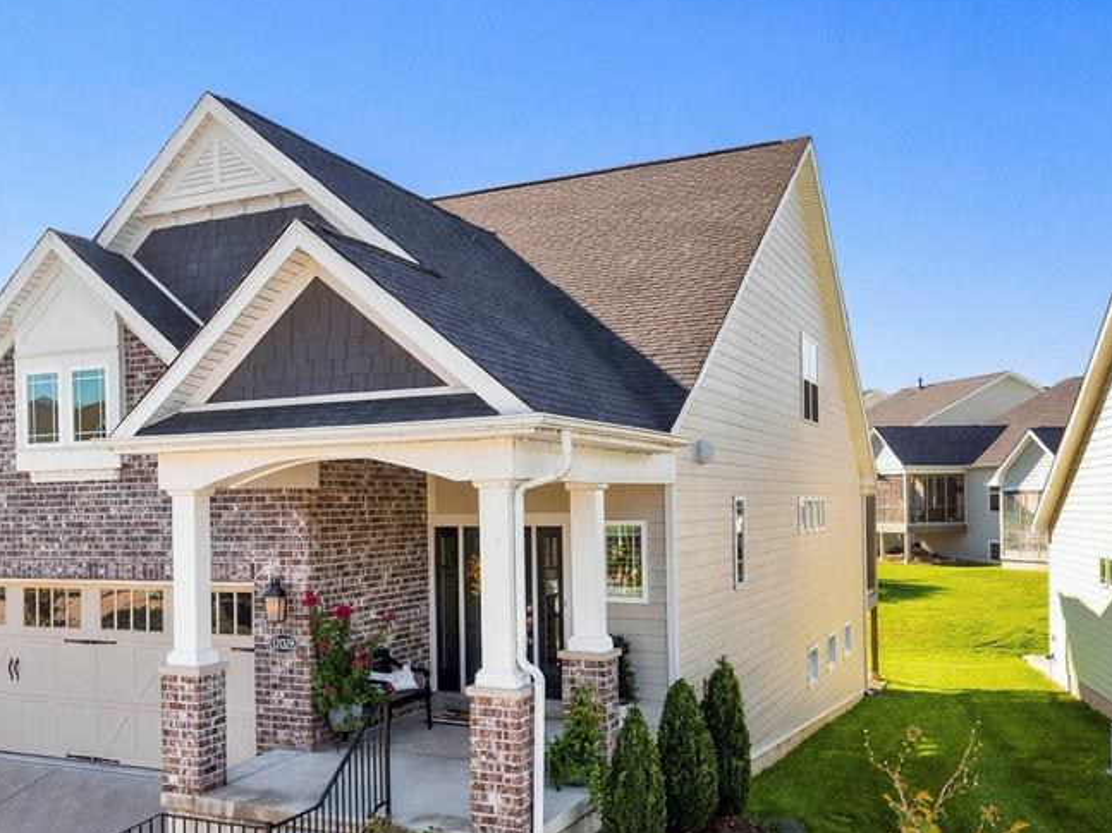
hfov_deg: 48.0
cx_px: 351
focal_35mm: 38
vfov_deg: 37.5
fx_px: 1220
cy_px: 510
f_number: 1.8
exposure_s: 1/6000
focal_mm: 8.7
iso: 400
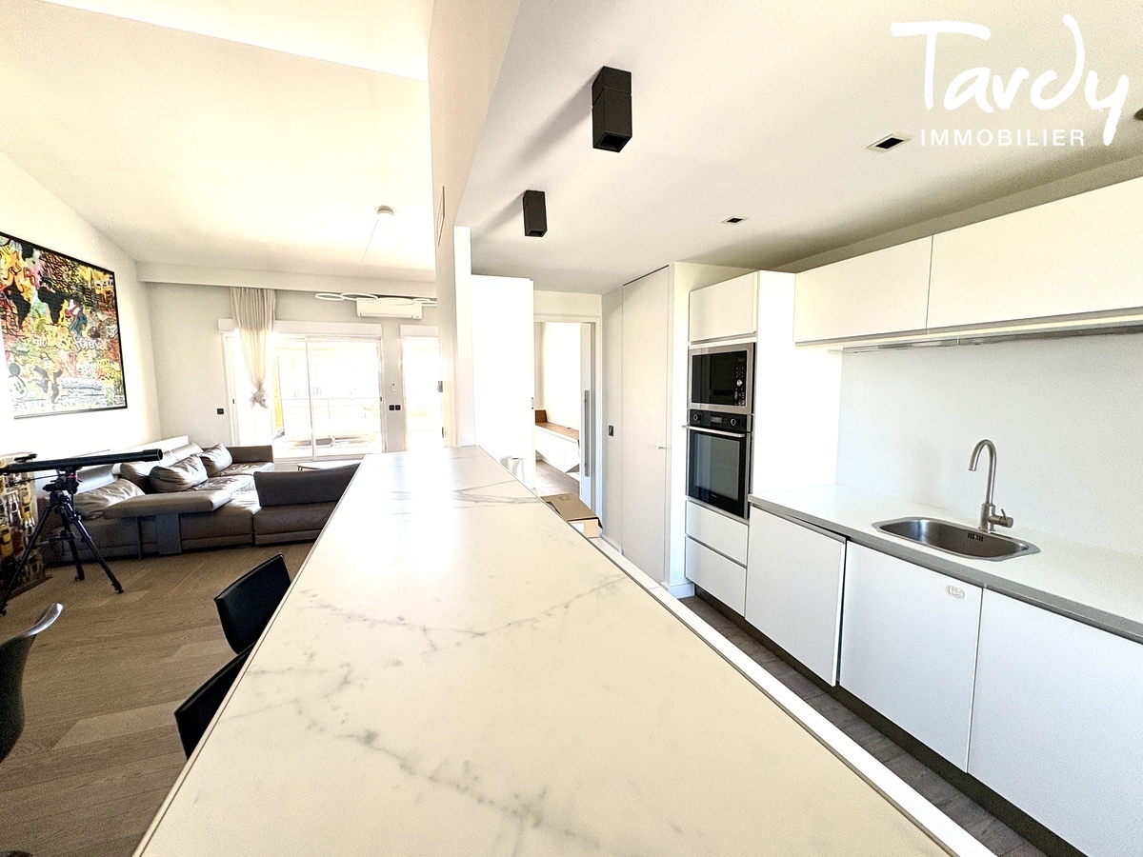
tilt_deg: -5.2
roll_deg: +1.2
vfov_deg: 85.7
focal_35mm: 14
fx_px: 462
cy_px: 428
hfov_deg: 102.1
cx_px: 572
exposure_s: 1/128
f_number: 2.2
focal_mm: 2.22
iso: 80
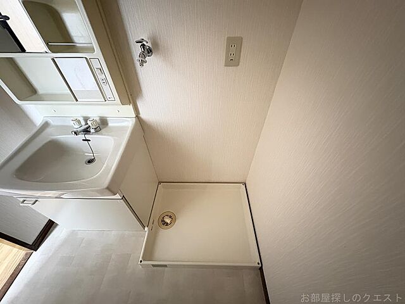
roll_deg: +1.0
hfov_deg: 102.1
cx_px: 202
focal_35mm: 14
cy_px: 152
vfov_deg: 85.7
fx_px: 164
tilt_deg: -44.3
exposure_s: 1/15
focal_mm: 2.22
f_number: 2.2
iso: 2000
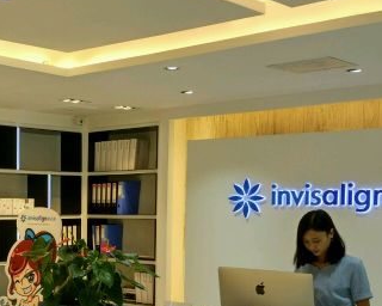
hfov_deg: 28.6
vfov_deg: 23.3
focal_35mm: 64
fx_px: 724
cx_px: 51
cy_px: 265
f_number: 2
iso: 131
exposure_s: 1/50
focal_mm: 4.12
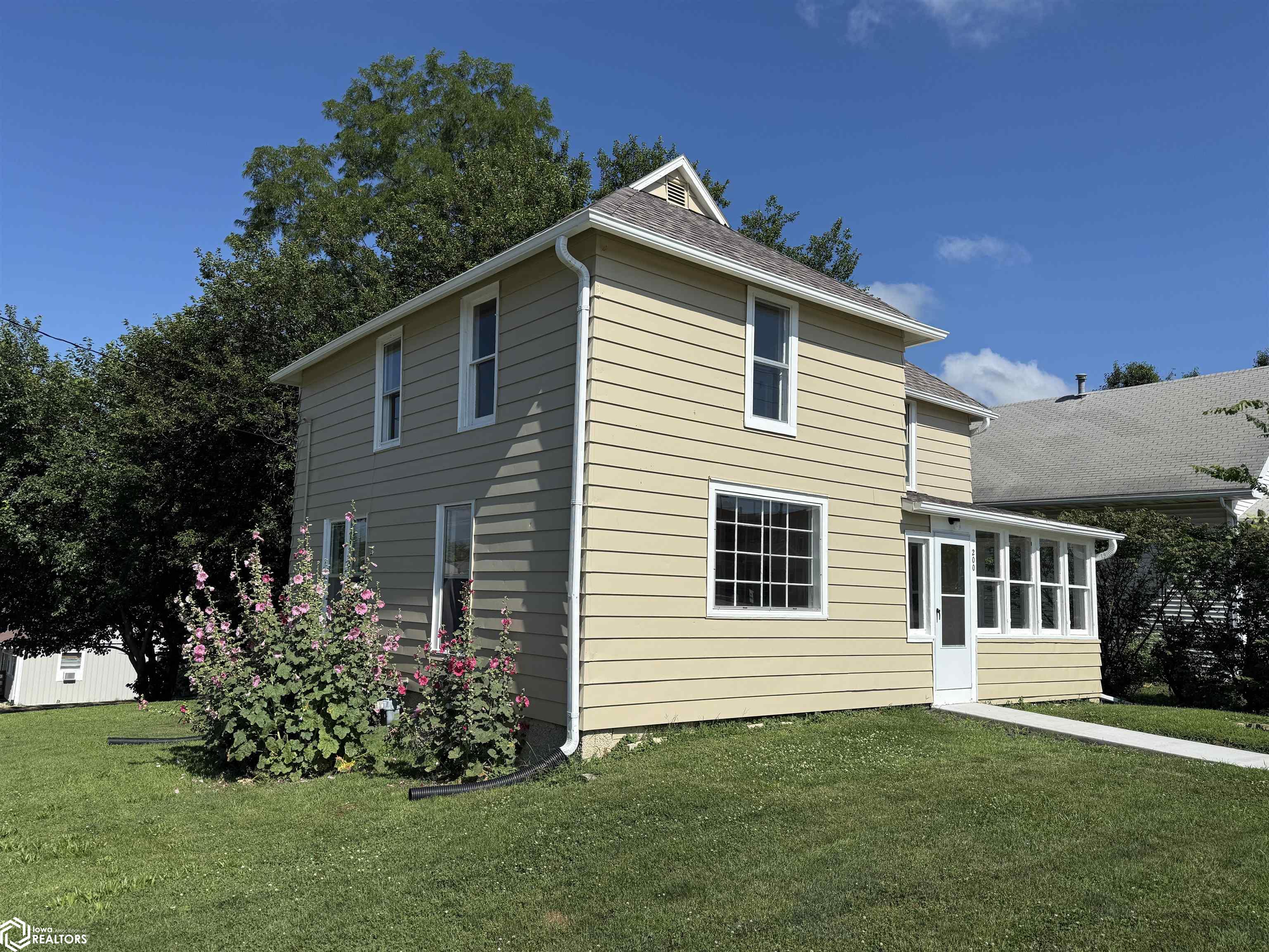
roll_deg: -2.5
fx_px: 880
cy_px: 476
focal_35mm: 24
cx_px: 634
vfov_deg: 56.8
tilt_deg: +7.4
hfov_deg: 71.6
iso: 80
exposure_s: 1/8130
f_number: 1.78
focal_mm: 6.76
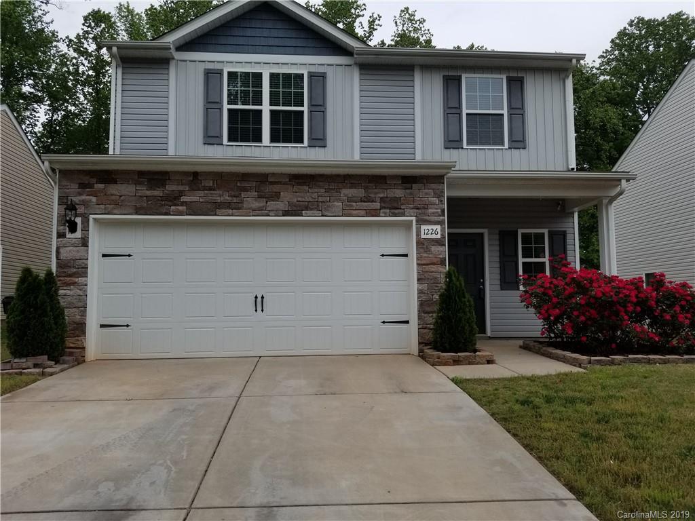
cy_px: 260
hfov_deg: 67.3
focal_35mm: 26
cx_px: 348
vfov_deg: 53.1
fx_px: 522
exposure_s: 1/2272
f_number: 1.7
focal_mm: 4.3
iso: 50
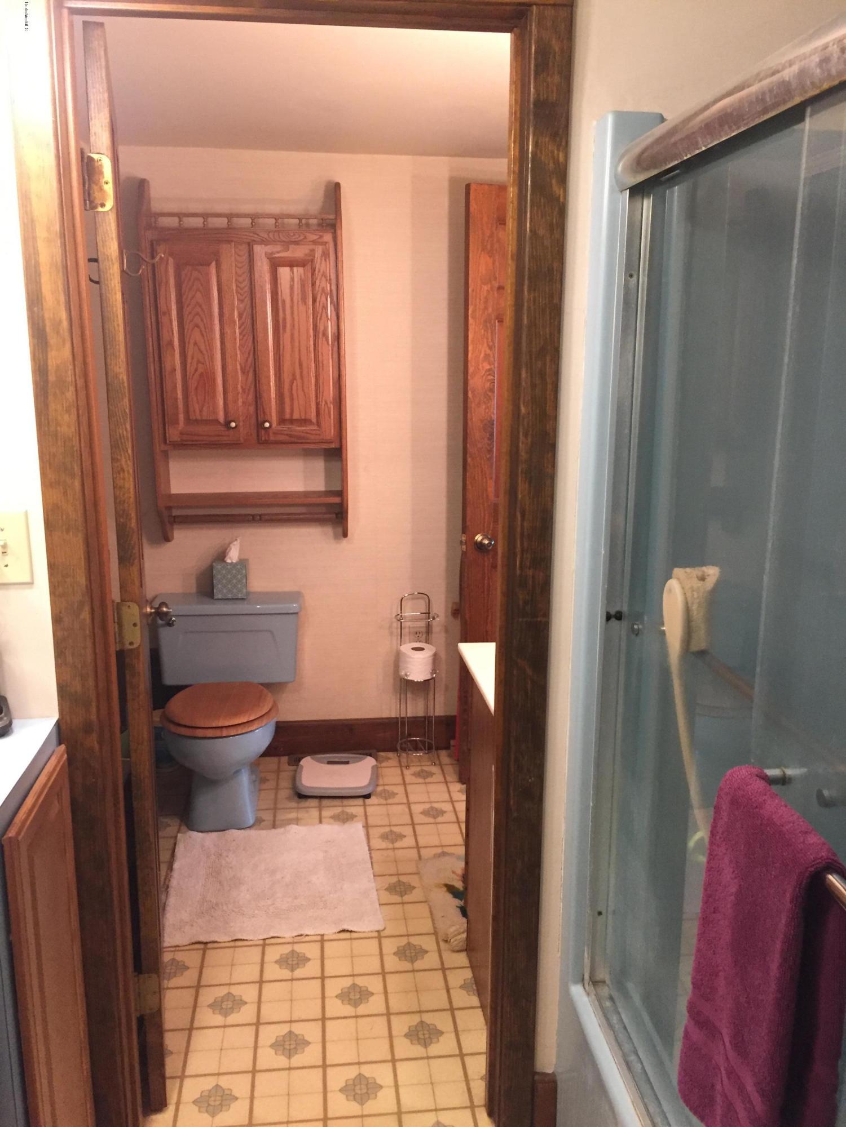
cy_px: 564
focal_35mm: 29
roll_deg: -1.4
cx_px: 423
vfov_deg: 61.7
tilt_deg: -11.9
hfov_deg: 48.2
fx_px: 945
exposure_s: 1/30
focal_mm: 4.15
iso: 200
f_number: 2.2
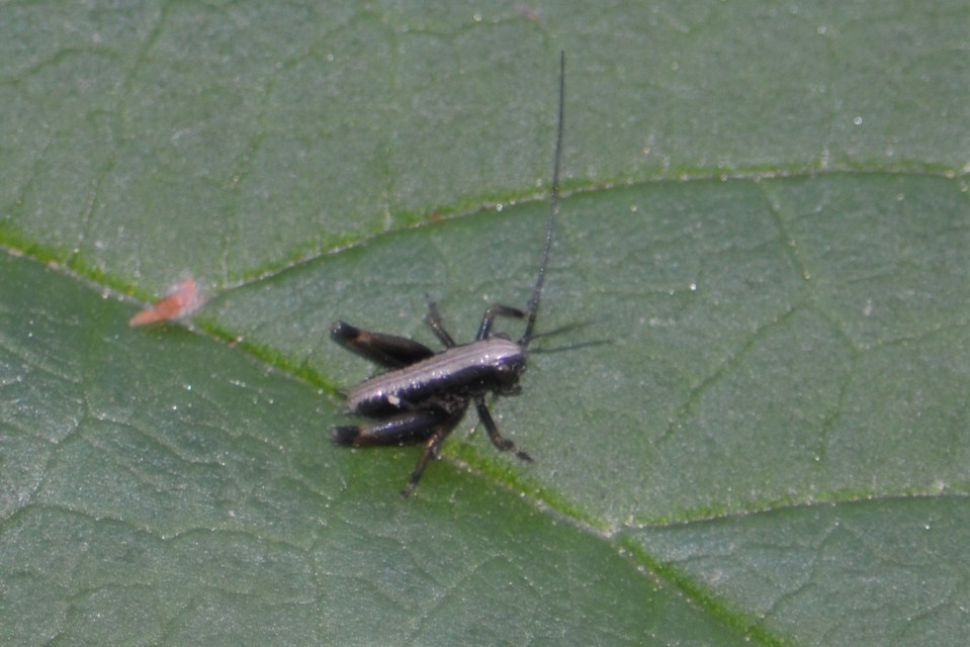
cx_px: 485
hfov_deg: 4.6
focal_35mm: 450
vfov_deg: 3.1
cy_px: 324
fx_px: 12128
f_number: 5.6
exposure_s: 1/30
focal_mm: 300
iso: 200
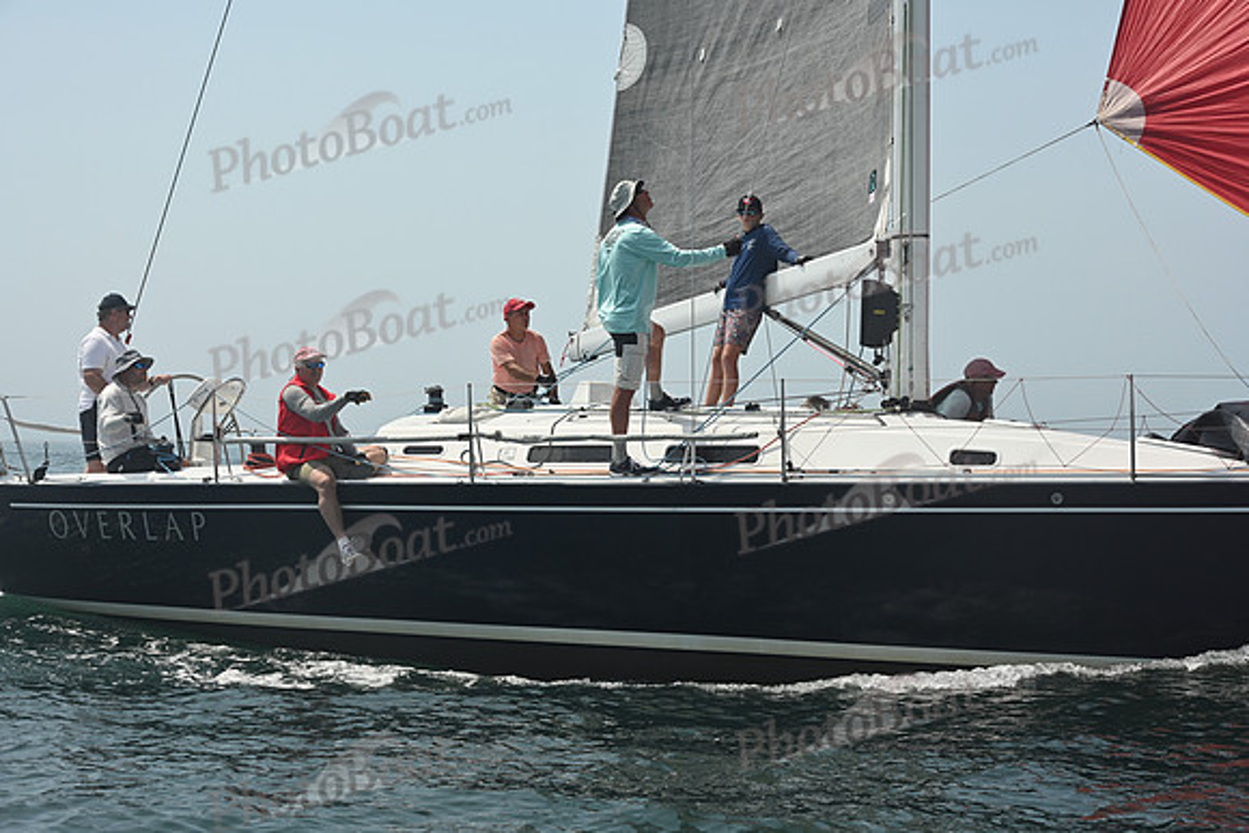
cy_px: 416
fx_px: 2845
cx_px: 624
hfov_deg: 24.8
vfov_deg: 16.7
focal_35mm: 82
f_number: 9
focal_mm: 82
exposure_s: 1/1250
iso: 320
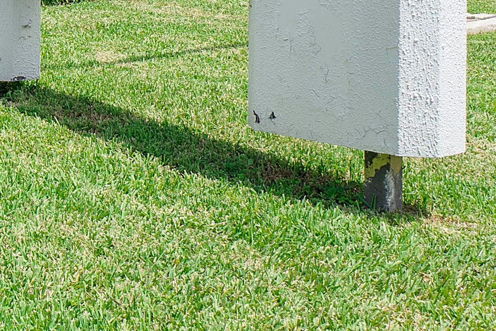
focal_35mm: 80
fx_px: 1102
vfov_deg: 16.1
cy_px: -110
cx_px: -195
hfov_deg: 22.1
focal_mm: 17
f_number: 10
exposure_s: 1/500
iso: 160
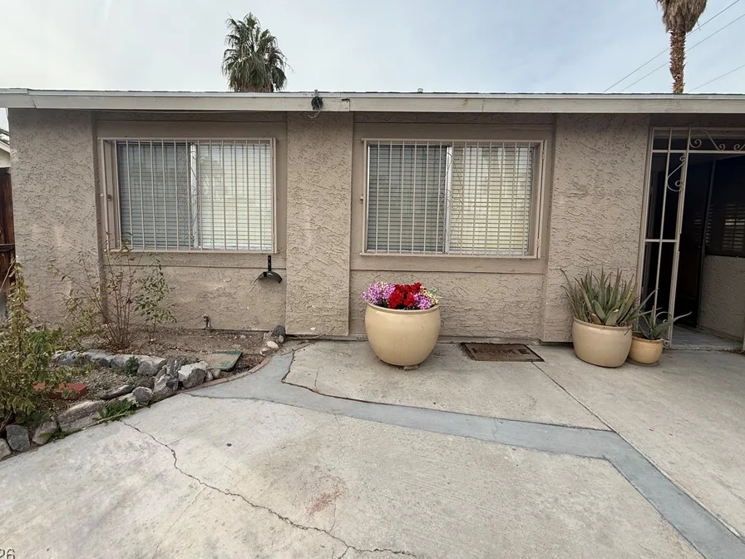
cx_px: 356
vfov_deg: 77.9
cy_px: 254
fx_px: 344
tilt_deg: -4.1
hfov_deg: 94.4
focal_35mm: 16
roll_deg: -1.0
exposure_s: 1/770
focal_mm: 2.22
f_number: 2.2
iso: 50
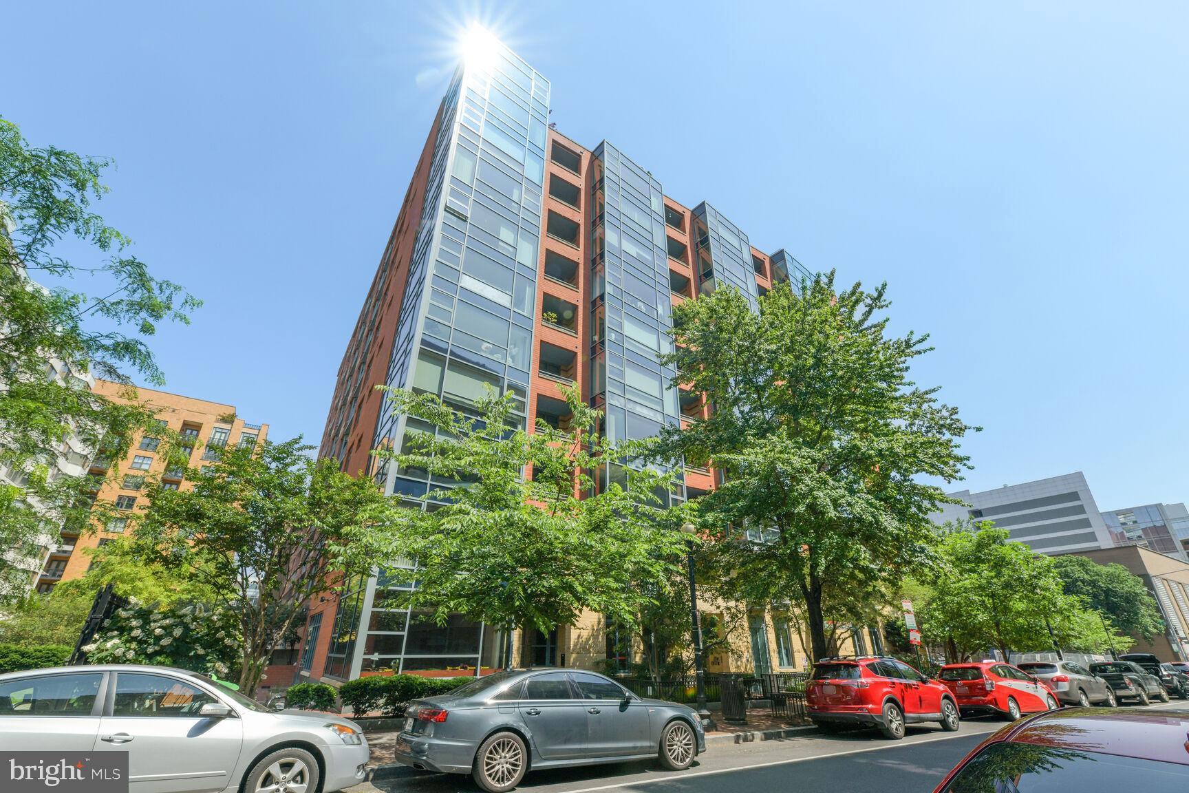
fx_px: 462
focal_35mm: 14
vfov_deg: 81.2
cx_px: 594
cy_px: 396
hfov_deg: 104.3
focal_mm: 14
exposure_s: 1/160
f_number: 11
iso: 200
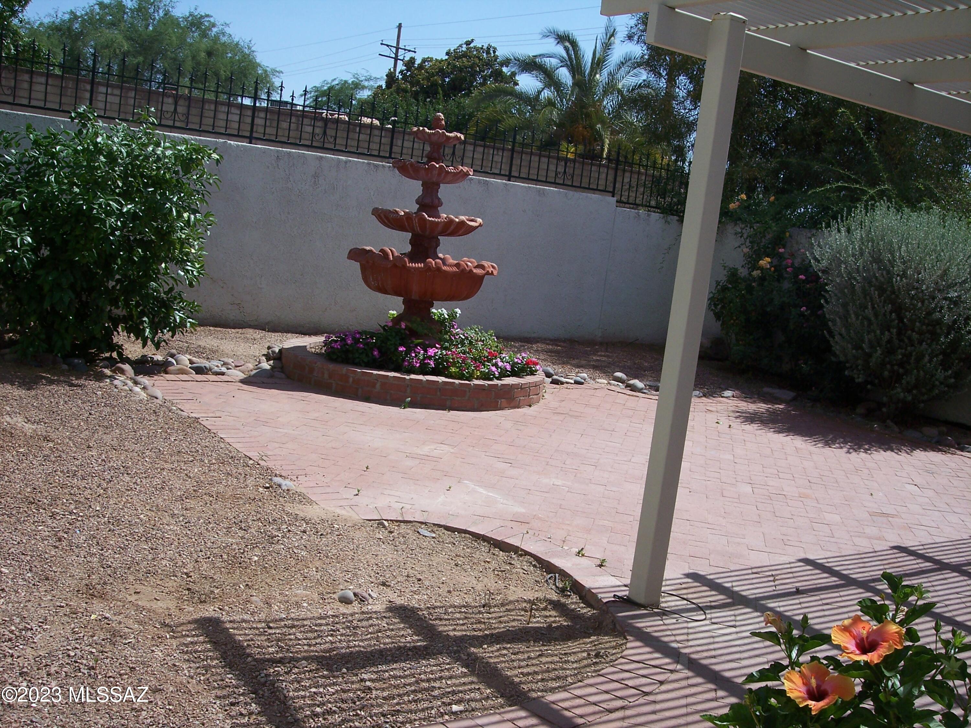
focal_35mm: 39
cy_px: 364
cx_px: 486
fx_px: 1094
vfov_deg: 36.8
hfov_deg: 47.9
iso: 100
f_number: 4
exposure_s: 1/1000
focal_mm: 8
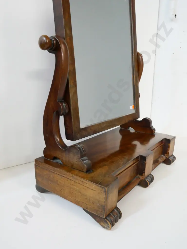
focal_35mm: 28
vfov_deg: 63.4
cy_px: 124
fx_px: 202
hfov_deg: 49.7
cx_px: 94
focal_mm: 14
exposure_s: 1/50
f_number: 5.6
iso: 3200
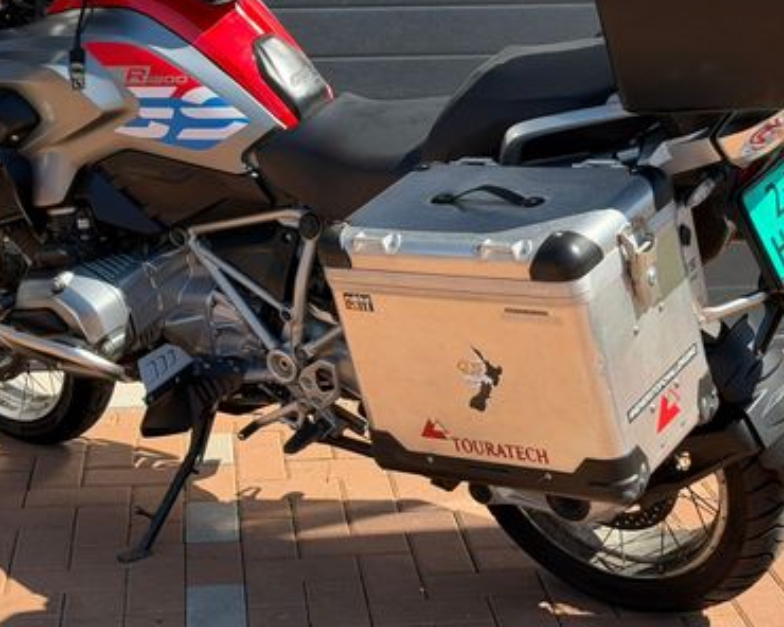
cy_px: 186
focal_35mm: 81
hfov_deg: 23.6
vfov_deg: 18.9
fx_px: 1879
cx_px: 386
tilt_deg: -9.0
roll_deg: +0.9
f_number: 1.78
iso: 80
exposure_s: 1/2342
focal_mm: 6.76
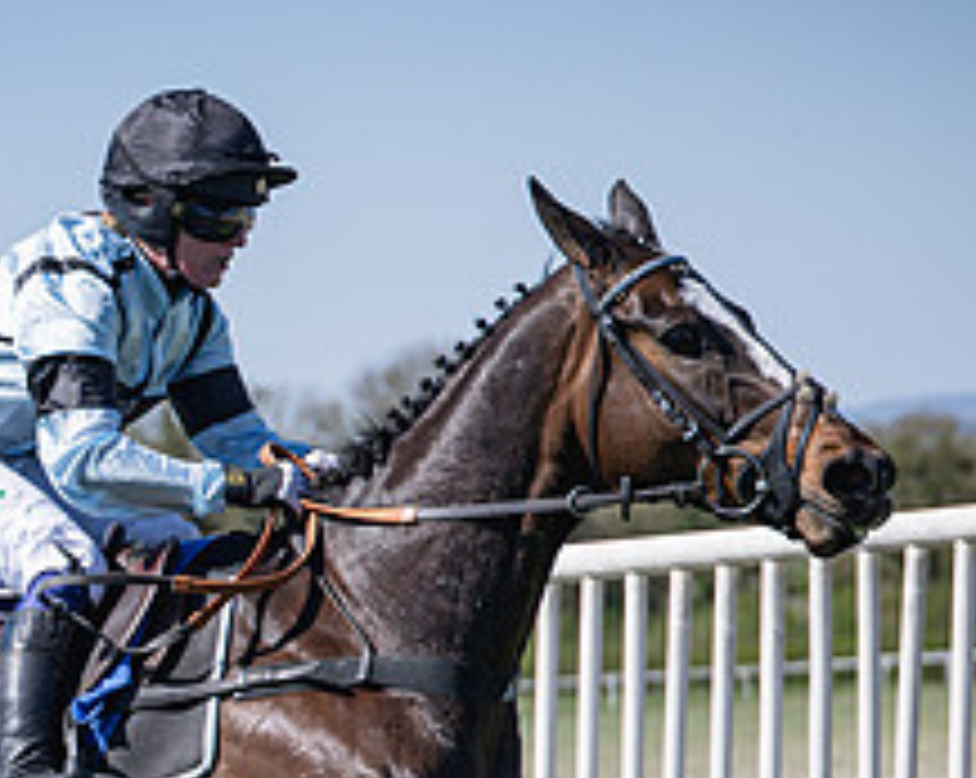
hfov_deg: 7.8
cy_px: 867
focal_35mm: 247
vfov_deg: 6.2
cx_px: 100
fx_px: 7125
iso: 72
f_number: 2.8
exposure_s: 1/2000
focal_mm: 70
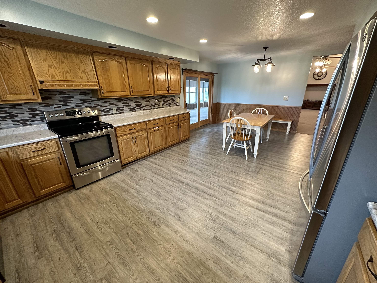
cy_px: 142
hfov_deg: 102.1
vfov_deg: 85.7
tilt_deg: -20.0
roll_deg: +0.8
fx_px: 152
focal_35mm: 14
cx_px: 188
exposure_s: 1/60
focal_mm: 2.22
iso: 250
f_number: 2.2
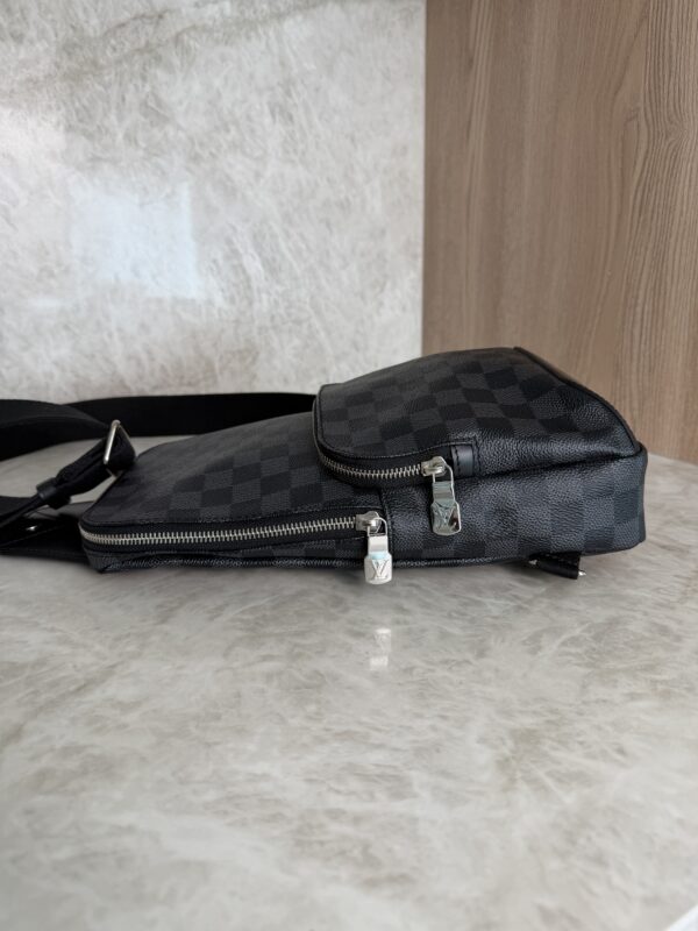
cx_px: 349
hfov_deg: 56.8
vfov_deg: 71.6
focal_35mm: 24
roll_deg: +1.2
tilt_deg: -17.6
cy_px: 466
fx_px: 645
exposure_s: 1/120
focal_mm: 6.76
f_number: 1.78
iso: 80
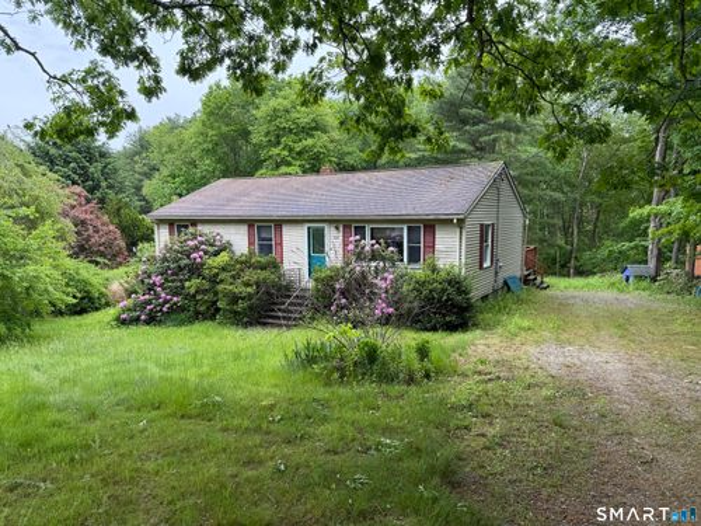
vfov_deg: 56.8
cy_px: 263
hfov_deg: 71.6
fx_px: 486
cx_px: 350
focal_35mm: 24
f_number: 1.78
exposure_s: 1/443
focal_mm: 6.76
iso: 80
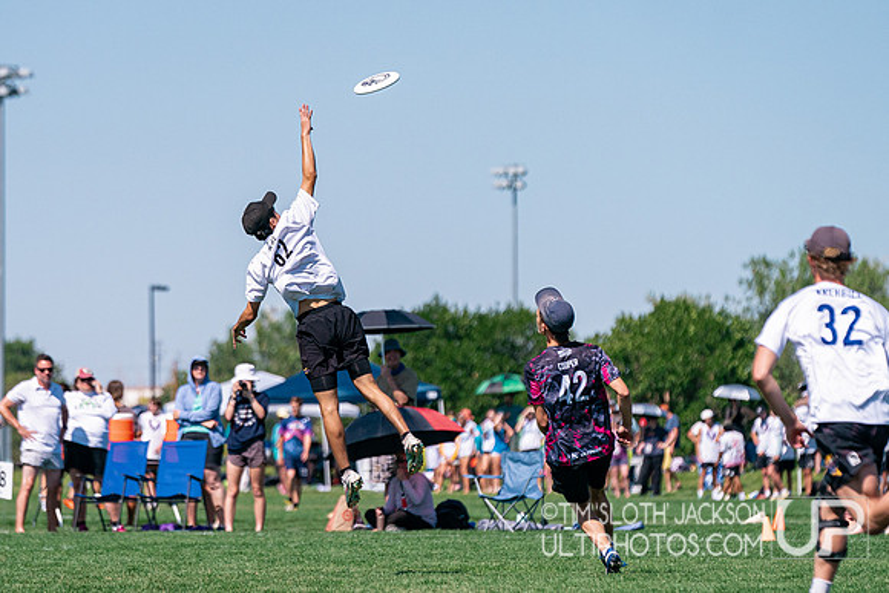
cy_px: 239
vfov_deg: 4.4
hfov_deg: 6.6
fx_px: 7720
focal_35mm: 313
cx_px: 373
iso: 640
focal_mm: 200
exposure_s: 1/10000
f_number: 4
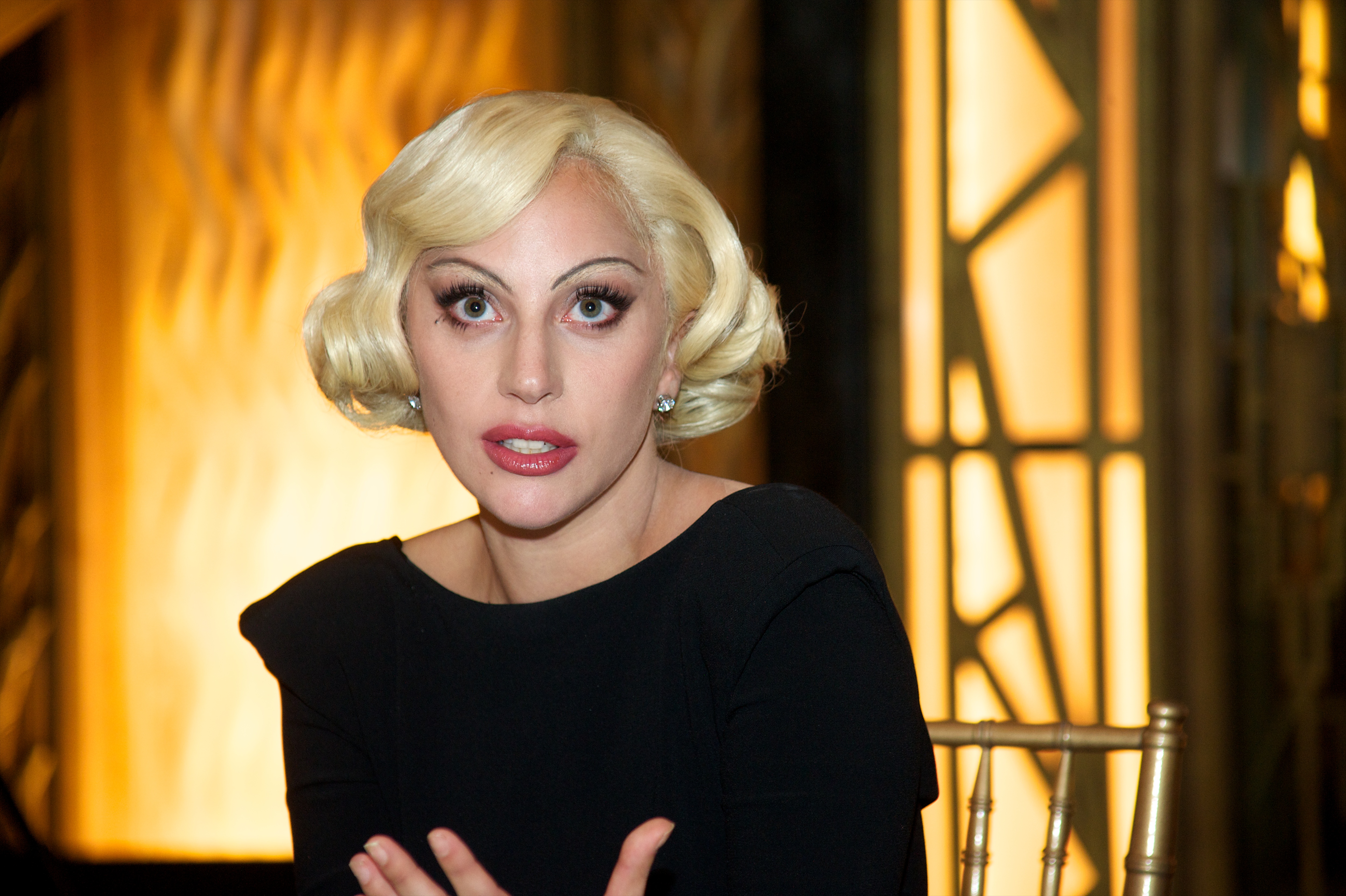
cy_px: 448
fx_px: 5791
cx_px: 673
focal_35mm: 155
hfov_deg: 13.3
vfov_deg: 8.8
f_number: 5.6
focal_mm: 155
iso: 1250
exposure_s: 1/60
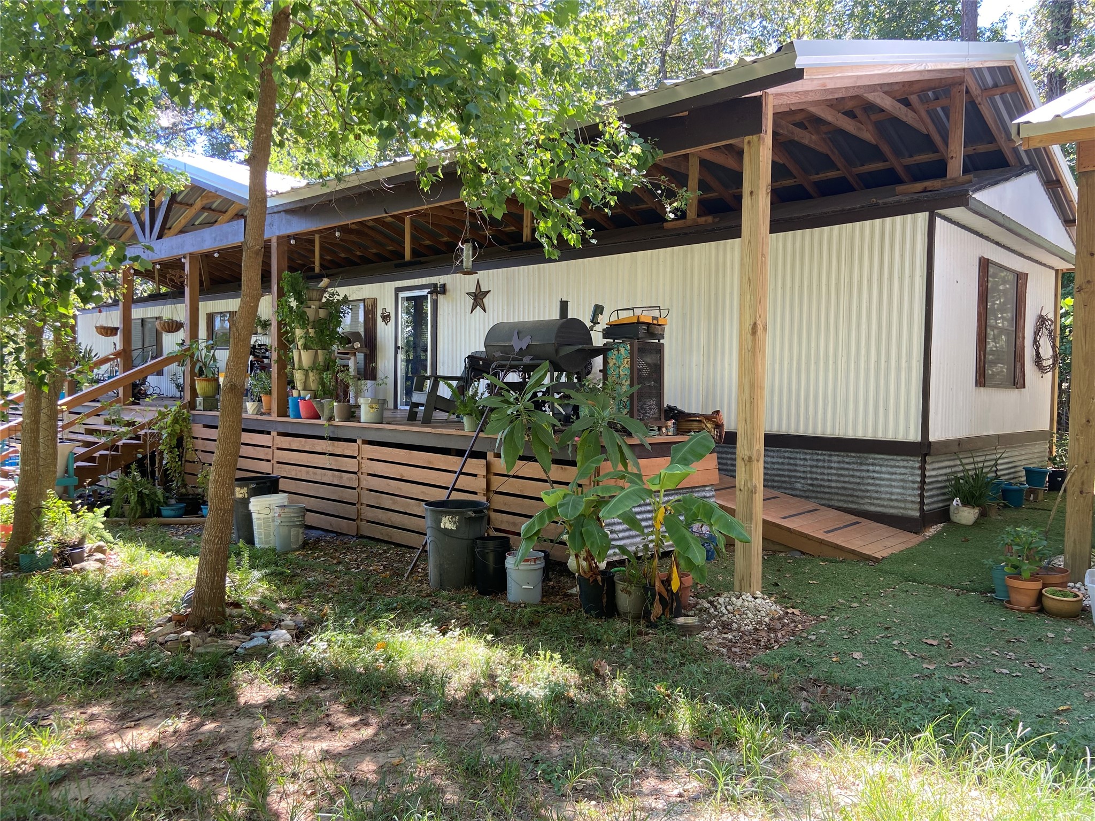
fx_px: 822
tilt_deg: +0.3
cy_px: 410
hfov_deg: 67.3
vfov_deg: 53.1
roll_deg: -0.8
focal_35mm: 26
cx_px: 548
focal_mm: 4.25
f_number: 1.8
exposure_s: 1/122
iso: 32
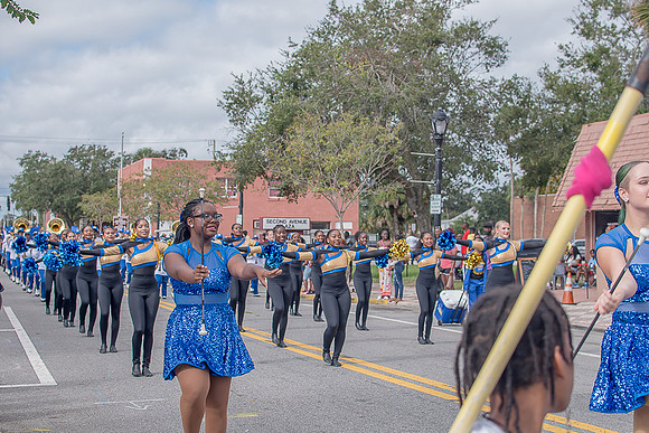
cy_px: 216
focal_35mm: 52
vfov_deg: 26.0
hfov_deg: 38.2
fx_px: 938
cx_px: 324
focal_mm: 35
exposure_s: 1/500
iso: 100
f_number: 4
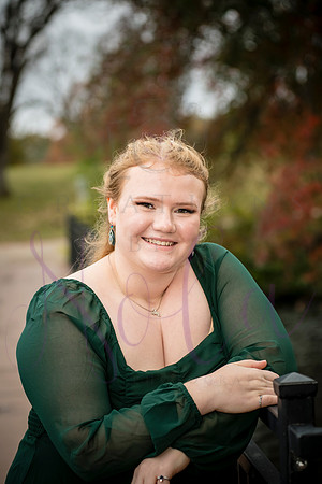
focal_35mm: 80
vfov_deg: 25.4
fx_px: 1073
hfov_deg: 17.1
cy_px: 242
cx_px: 161
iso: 640
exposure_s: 1/400
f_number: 4
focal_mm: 80
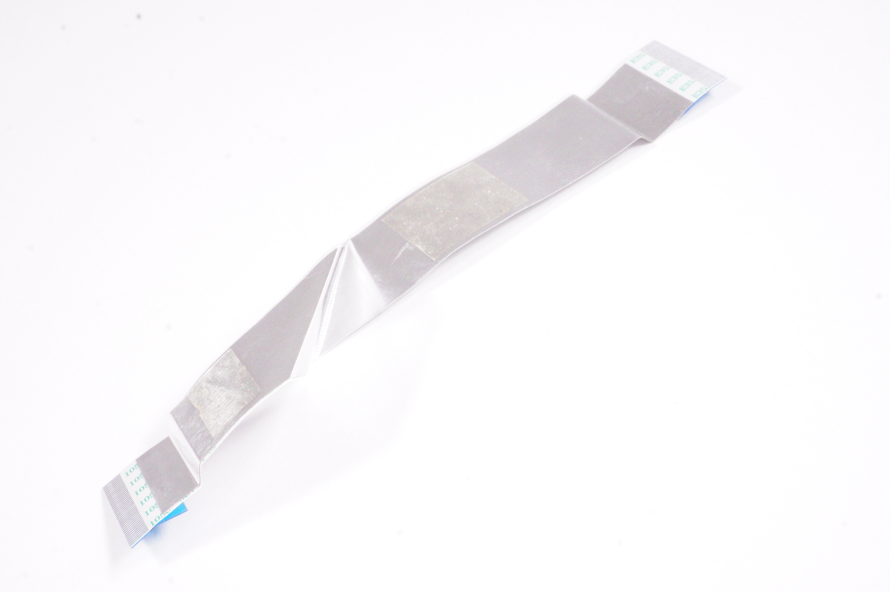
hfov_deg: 32.7
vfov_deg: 22.0
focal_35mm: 62
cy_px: 296
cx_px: 445
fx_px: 1519
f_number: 22
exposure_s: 1/320
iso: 12800
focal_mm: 41
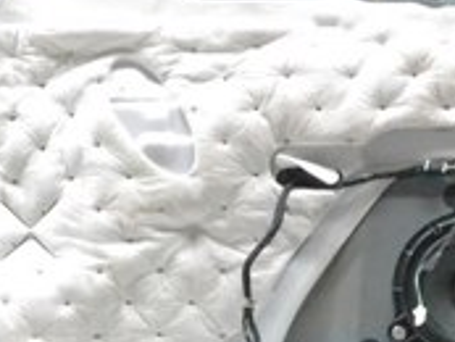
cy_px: 61
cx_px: 224
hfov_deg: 15.4
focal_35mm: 128
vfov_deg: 11.5
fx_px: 1684
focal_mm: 24
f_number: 13
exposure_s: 1/50
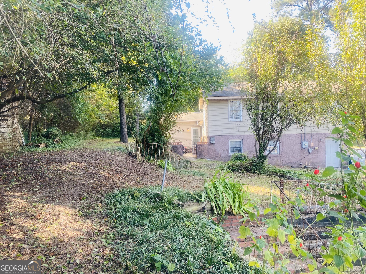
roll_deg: +1.8
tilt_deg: -2.3
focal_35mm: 26
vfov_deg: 53.1
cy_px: 137
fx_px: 275
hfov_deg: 67.3
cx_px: 183
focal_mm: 4.25
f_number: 1.8
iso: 40
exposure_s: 1/122
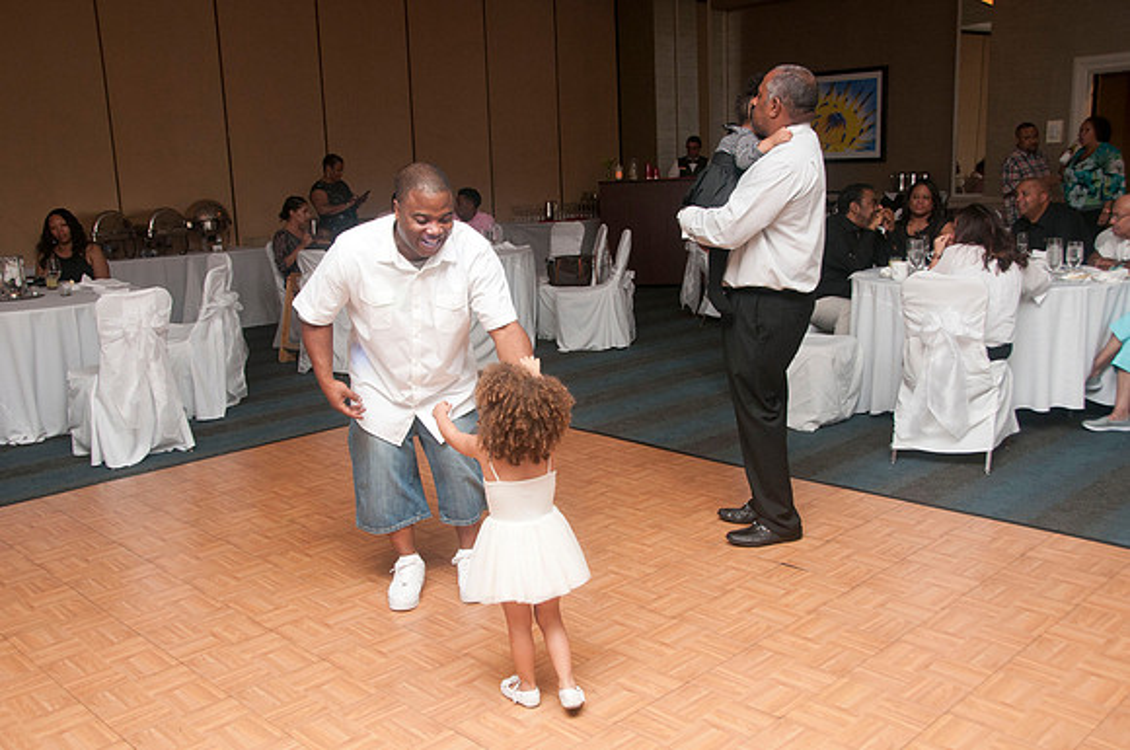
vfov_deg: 39.9
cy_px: 375
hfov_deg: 57.3
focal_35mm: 33
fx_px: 1034
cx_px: 565
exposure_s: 1/125
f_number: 5.6
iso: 400
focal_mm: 22
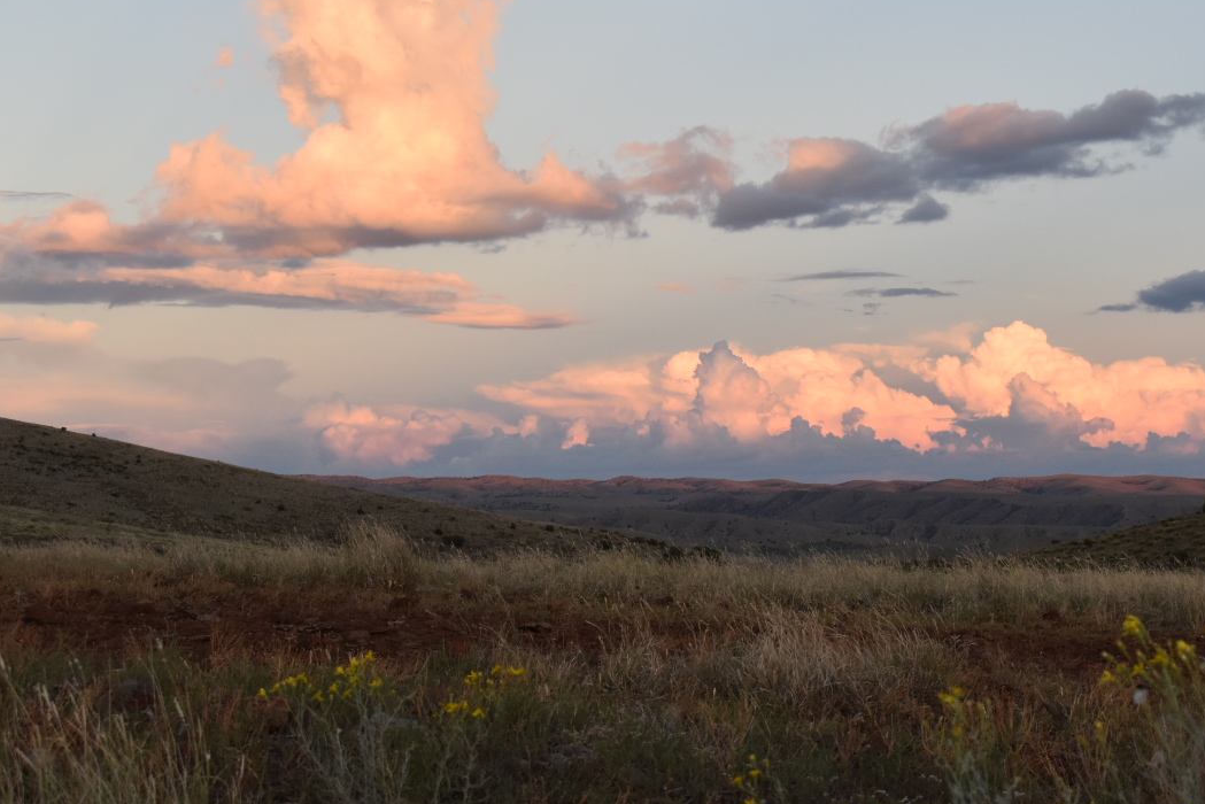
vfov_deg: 15.5
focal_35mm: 88
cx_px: 819
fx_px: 2946
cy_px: 277
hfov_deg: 23.0
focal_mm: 38
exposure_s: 1/200
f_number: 7.1
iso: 400
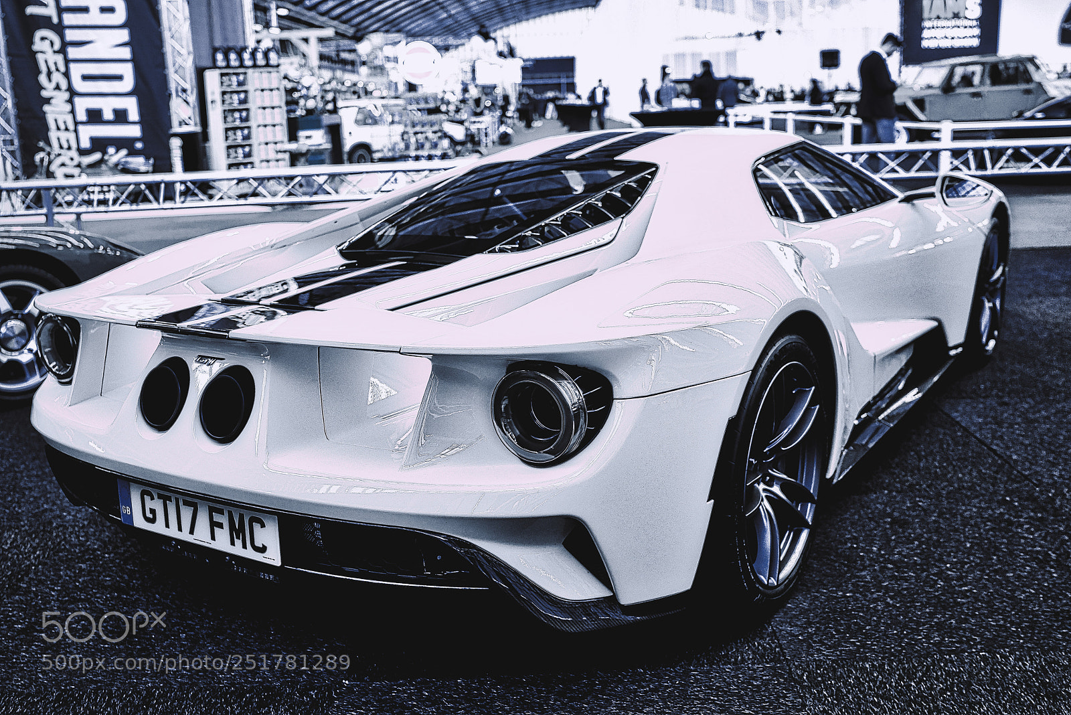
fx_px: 1042
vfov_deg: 37.9
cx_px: 536
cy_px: 358
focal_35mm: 35
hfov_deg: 54.4
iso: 640
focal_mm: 35
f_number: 2.8
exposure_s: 1/40
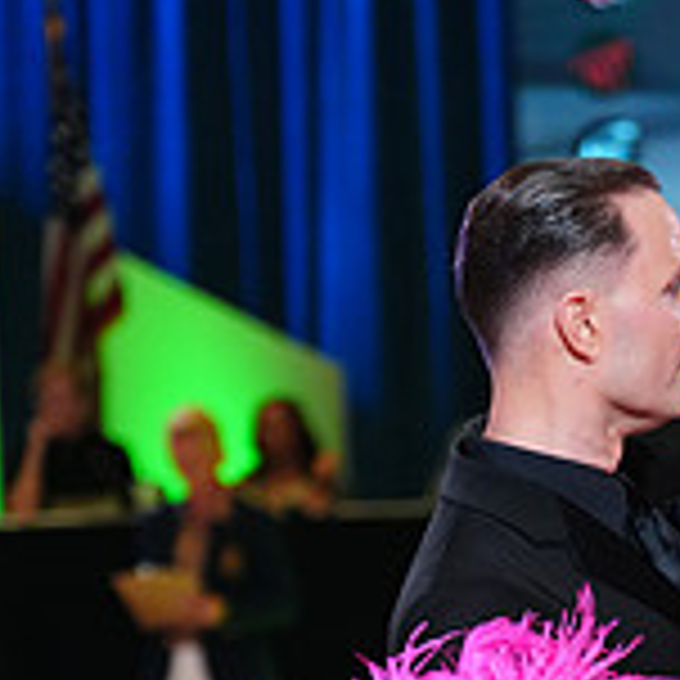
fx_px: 6379
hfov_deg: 6.1
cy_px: 1081
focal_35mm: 287
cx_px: 678
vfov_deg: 6.0
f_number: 2.8
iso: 2000
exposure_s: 1/400
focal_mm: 88
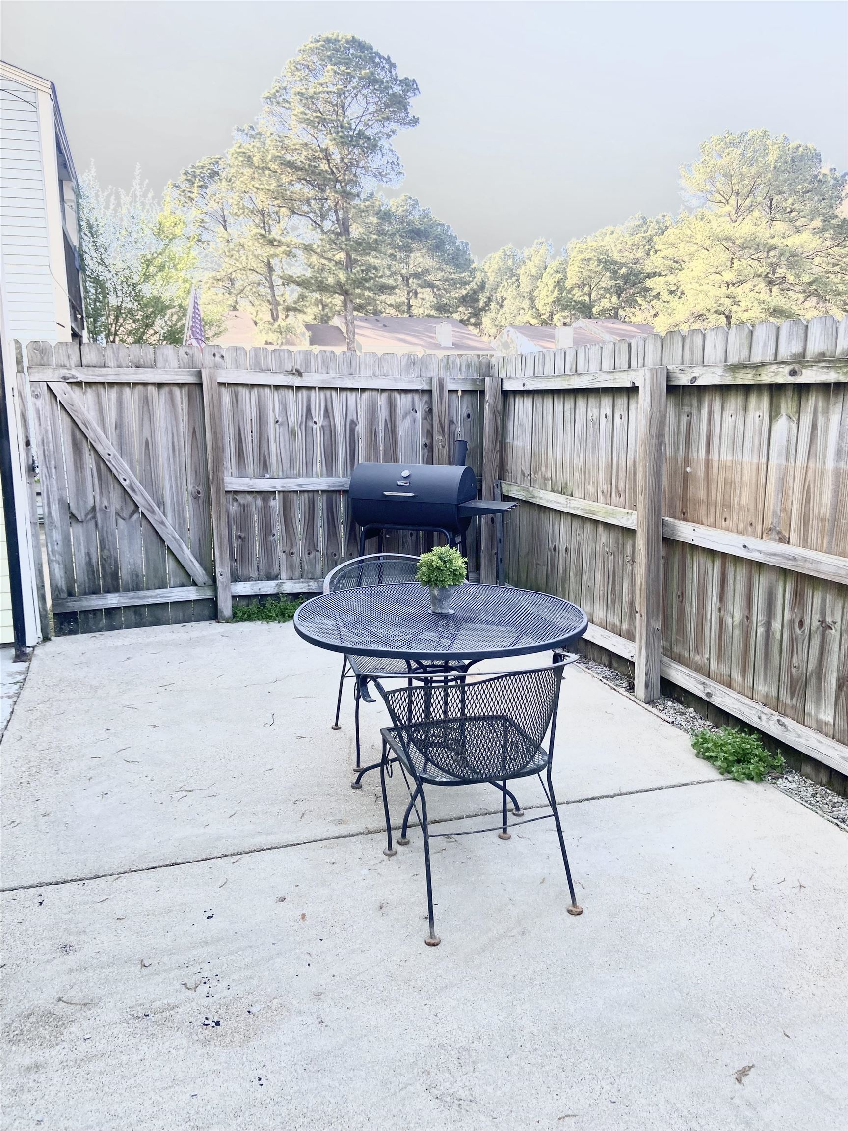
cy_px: 566
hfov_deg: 53.1
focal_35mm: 26
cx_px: 424
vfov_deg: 67.3
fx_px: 849
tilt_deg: -8.4
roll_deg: +0.5
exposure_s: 1/291
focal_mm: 4.25
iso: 32
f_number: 1.8
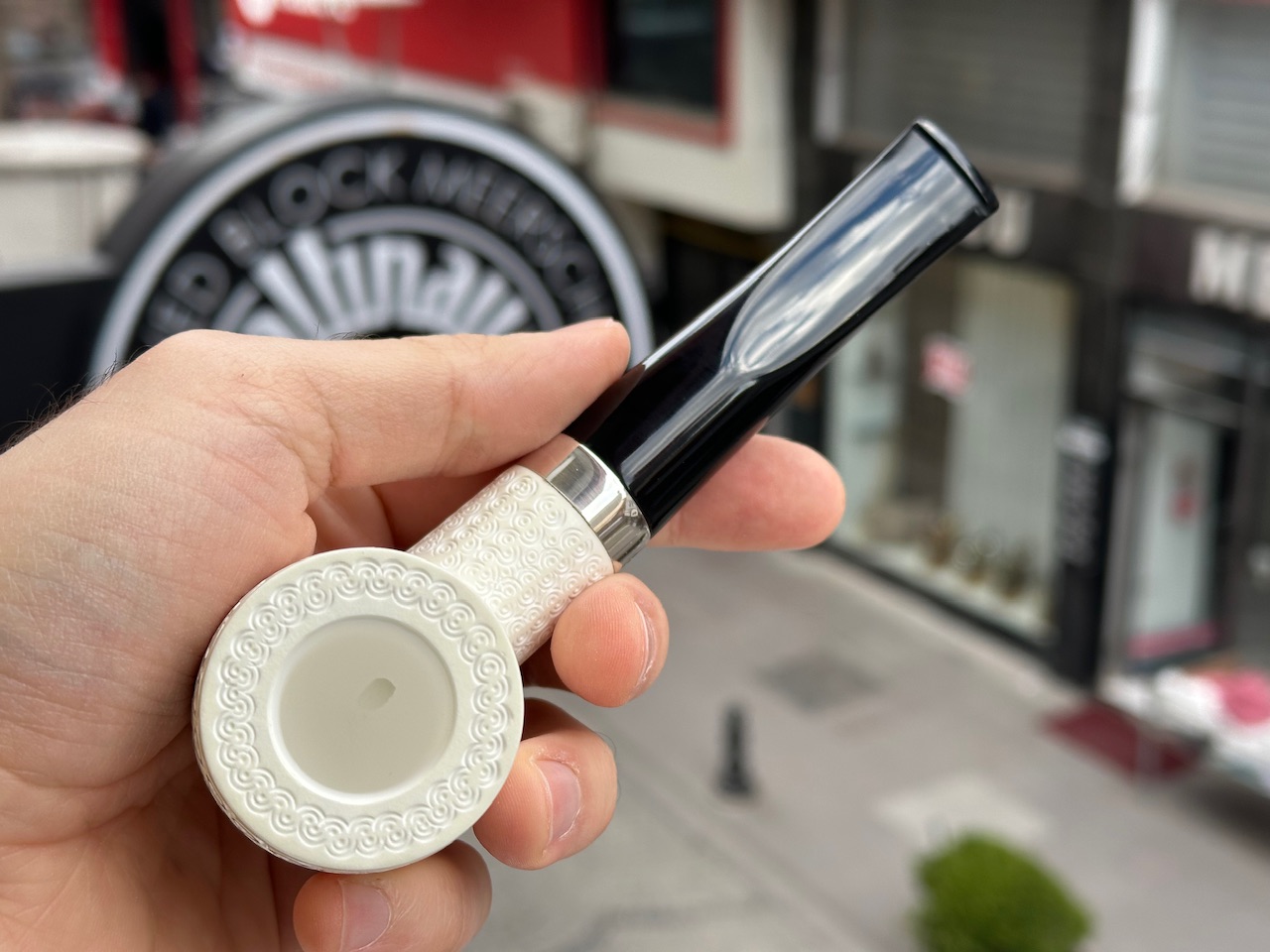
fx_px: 1761
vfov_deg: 30.3
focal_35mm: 48
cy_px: 476
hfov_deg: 39.7
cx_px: 635
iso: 64
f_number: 1.78
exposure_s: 1/395
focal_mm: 6.86
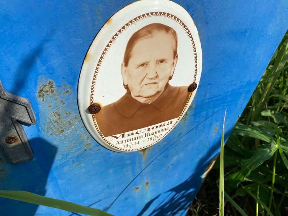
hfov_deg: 67.3
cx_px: 144
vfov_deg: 53.1
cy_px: 108
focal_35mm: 26
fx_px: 216
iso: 32
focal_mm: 4.25
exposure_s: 1/4115
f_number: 1.8
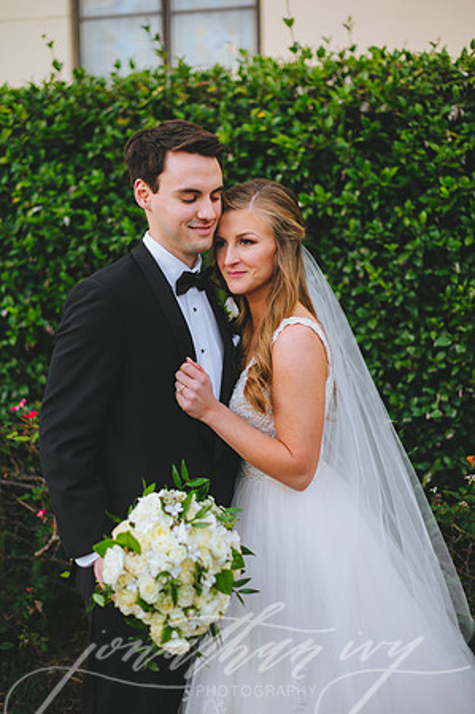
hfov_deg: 26.9
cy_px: 357
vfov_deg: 39.6
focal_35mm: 50
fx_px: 992
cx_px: 238
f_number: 2
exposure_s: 1/640
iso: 400
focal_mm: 50
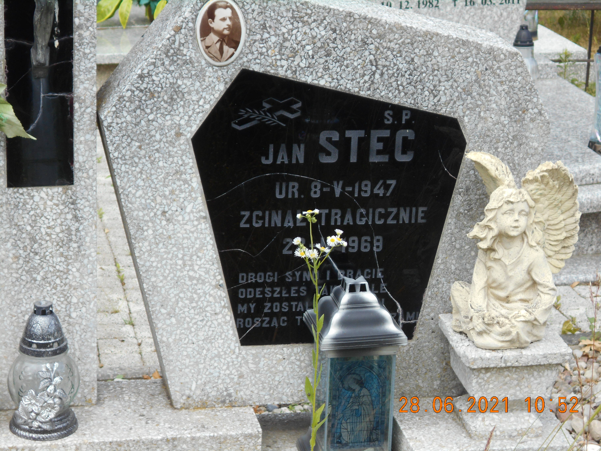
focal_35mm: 99
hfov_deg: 19.8
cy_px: 226
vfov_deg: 14.9
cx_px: 300
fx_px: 1719
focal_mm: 17.6
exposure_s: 1/160
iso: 80
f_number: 5.5
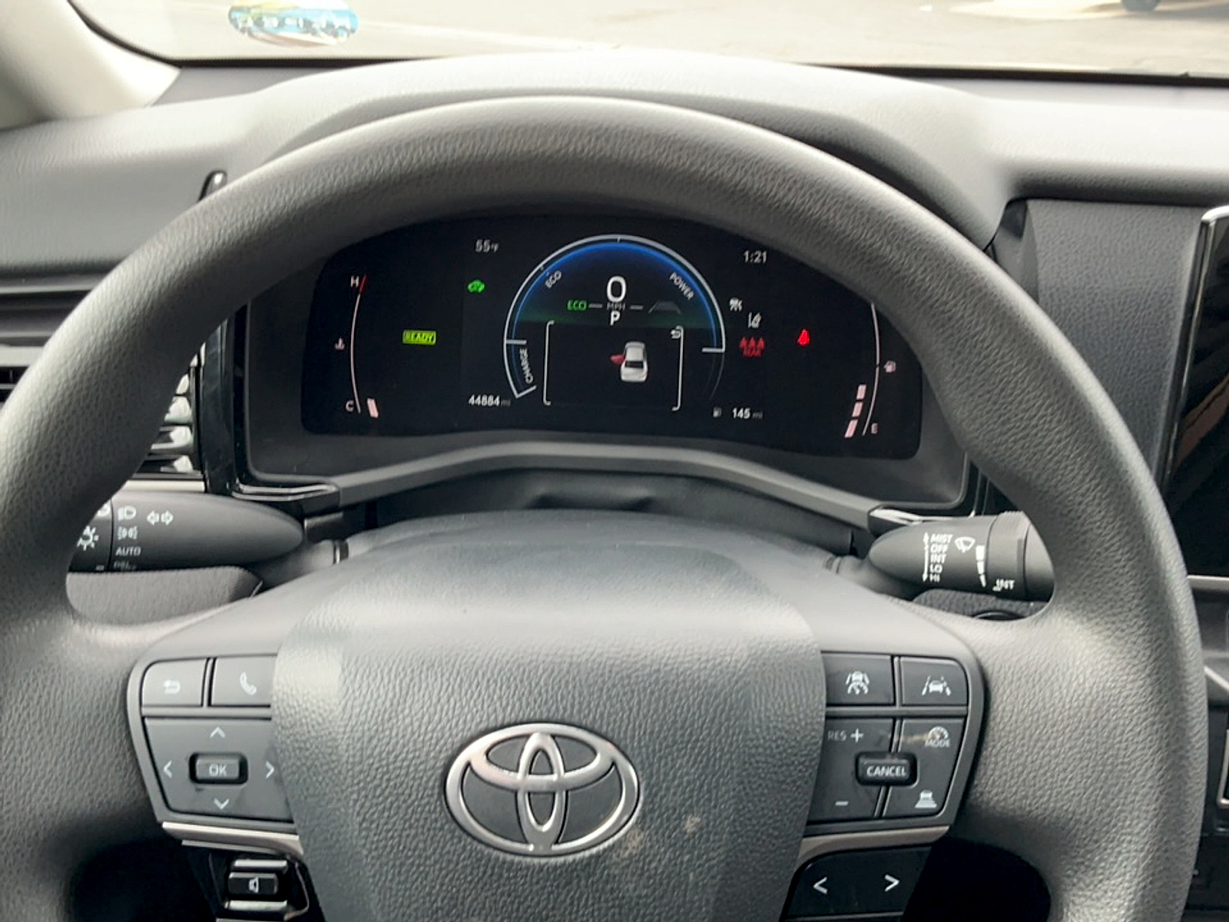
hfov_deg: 60.0
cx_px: 614
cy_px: 461
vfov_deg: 46.8
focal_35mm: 30
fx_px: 1065
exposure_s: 1/60
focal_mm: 3
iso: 40
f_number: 1.8
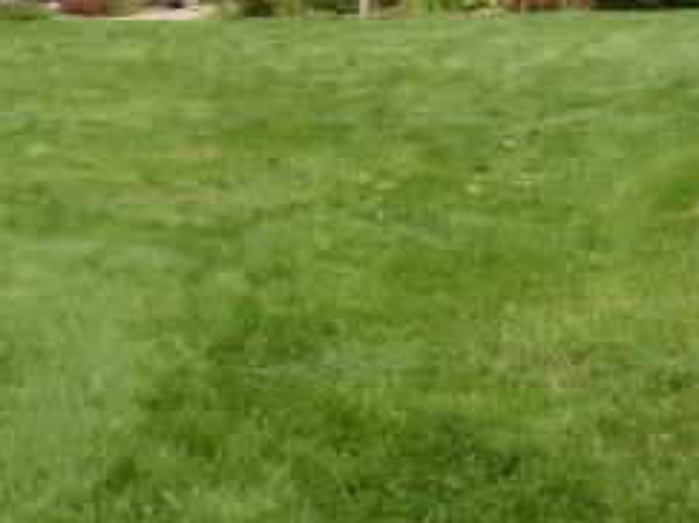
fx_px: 1917
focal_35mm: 95
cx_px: 406
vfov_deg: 15.3
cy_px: 20
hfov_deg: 20.6
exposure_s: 1/800
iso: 64
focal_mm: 6.3
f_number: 3.1
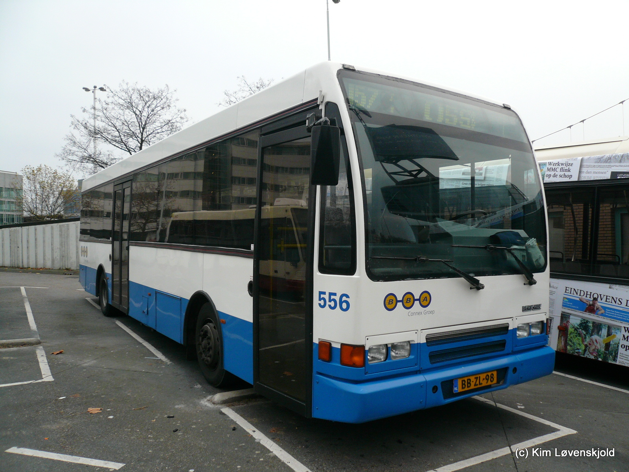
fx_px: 509
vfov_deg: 49.7
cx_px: 314
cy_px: 236
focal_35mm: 28
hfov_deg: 63.4
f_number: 2.8
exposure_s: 1/125
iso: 100
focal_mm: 4.6
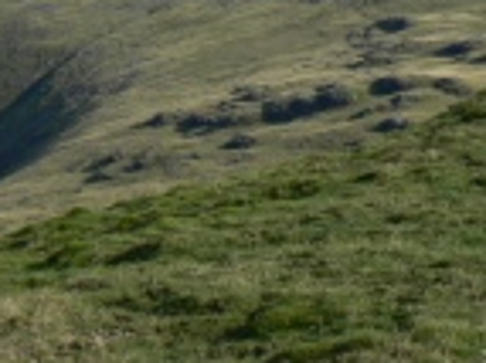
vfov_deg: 11.2
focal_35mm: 130
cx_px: 156
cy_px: -24
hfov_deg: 15.1
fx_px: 1824
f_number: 5.6
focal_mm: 7.1
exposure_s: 1/500
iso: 80
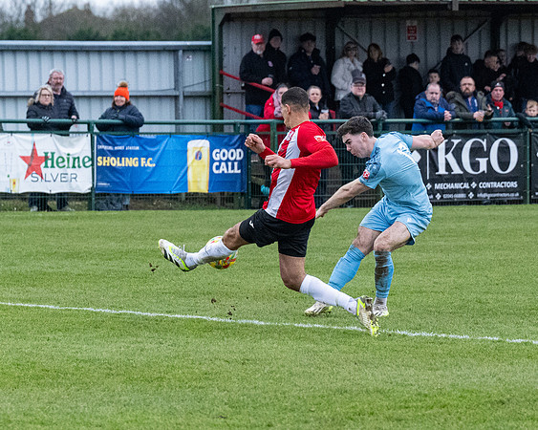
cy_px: 336
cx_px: 271
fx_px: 4698
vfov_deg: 5.2
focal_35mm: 295
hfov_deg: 6.6
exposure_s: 1/1250
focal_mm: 110
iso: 4000
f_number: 4
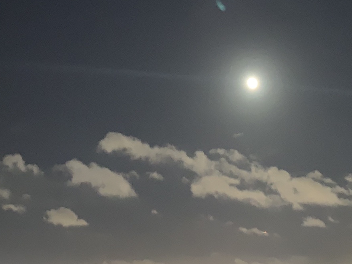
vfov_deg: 24.4
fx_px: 600
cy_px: 47
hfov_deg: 32.4
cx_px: 241
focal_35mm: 59
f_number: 1.8
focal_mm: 4.25
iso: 800
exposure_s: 1/4
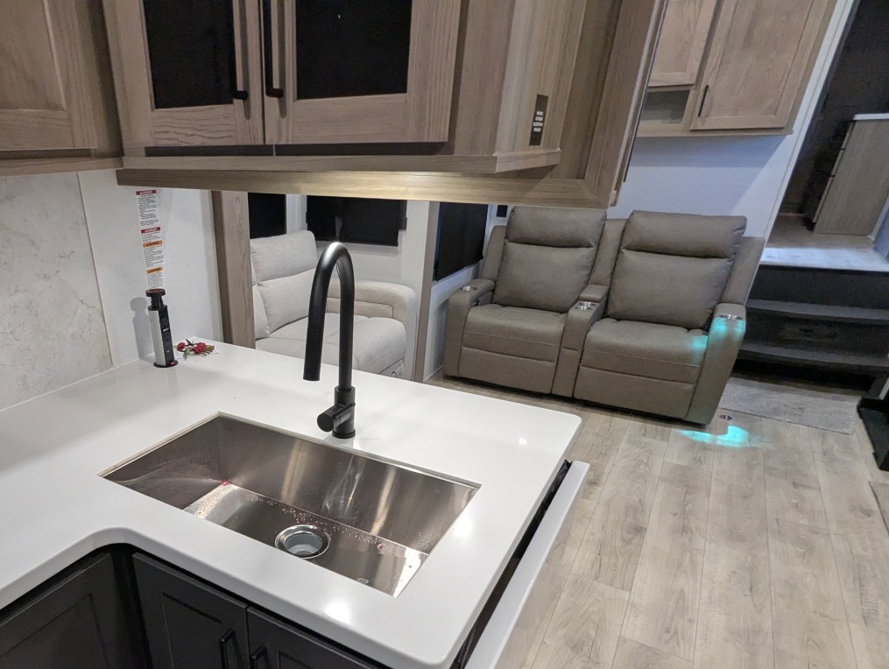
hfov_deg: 74.0
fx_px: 566
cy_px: 458
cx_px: 296
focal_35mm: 22
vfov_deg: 59.5
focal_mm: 2.35
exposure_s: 1/80
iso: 276
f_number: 2.2
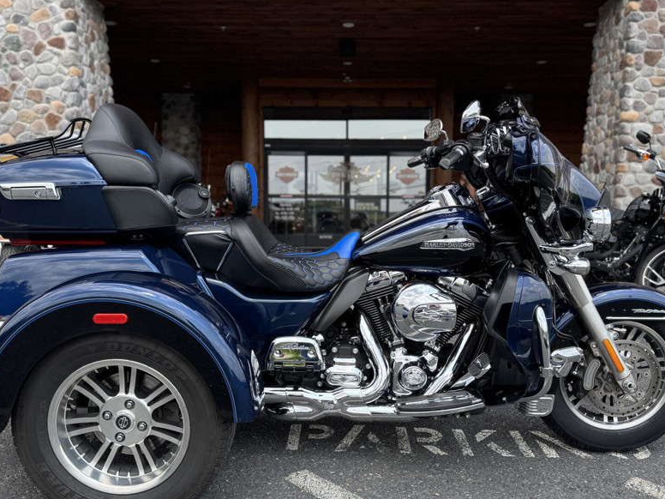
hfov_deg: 55.4
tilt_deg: -5.8
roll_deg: -0.7
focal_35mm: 33
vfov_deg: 42.9
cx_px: 337
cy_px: 272
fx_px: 634
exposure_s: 1/995
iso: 80
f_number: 1.78
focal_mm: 6.76
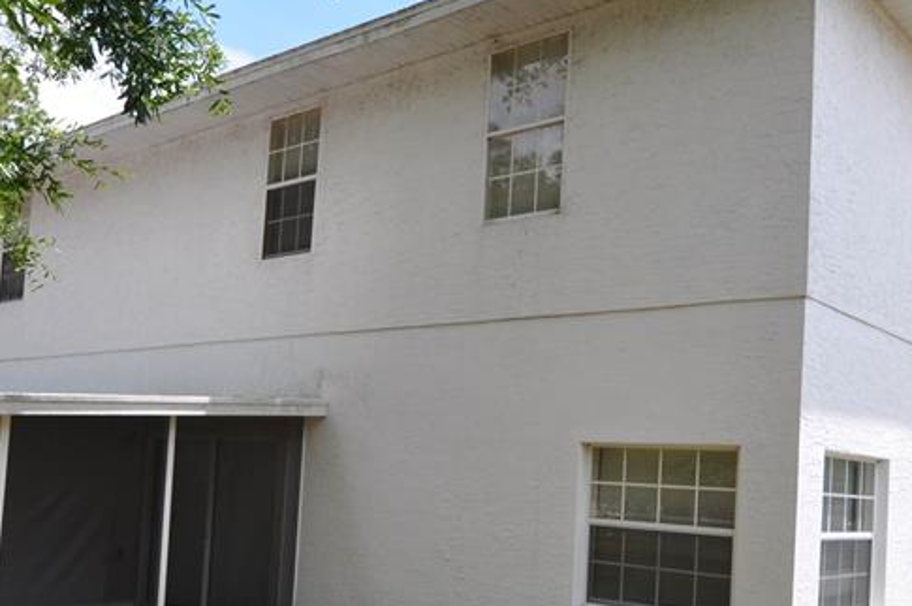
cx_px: 479
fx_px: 961
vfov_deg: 34.4
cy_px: 439
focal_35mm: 38
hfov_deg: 50.7
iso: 200
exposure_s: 1/320
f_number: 9
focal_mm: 12
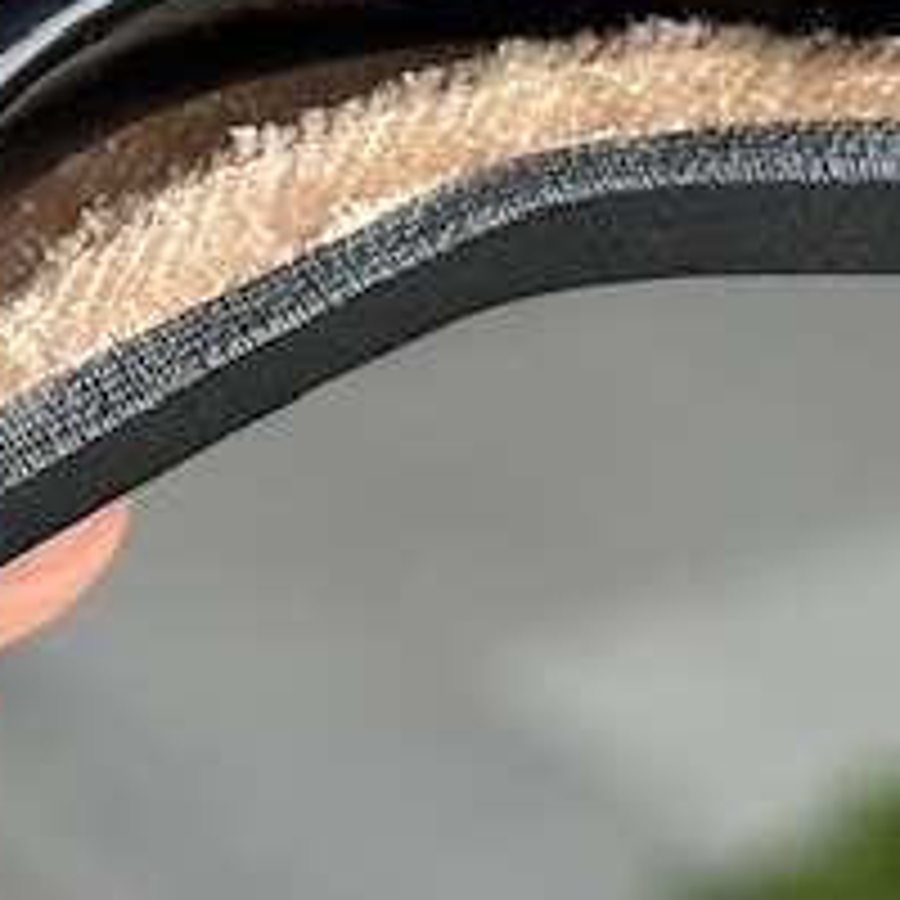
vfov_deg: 6.4
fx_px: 7971
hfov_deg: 6.3
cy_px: -351
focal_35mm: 271
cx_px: -716
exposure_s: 1/262
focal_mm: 6.86
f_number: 1.78
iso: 64
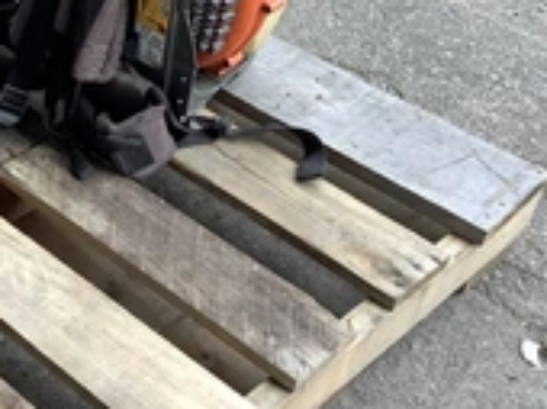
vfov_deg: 20.1
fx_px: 1152
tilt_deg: -40.4
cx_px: -6
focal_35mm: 73
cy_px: 193
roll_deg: -6.4
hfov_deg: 25.3
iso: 25
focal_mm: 3.3
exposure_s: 1/120
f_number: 2.4
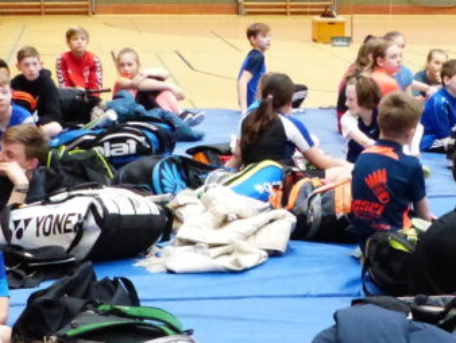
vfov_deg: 14.2
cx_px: 306
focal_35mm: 103
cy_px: 313
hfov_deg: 19.0
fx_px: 1358
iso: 1600
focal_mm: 6
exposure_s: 1/125
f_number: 4
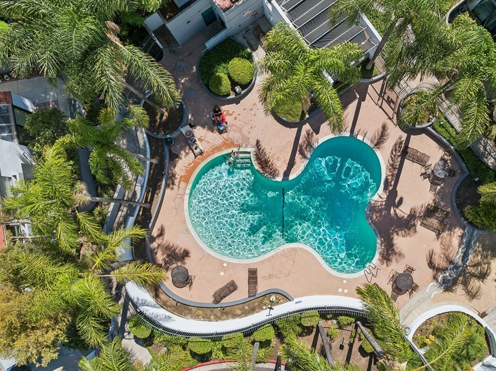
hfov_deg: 61.3
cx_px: 289
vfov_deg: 48.0
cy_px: 212
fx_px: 415
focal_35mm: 29
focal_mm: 12.3
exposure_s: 1/160
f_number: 2.8
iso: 170
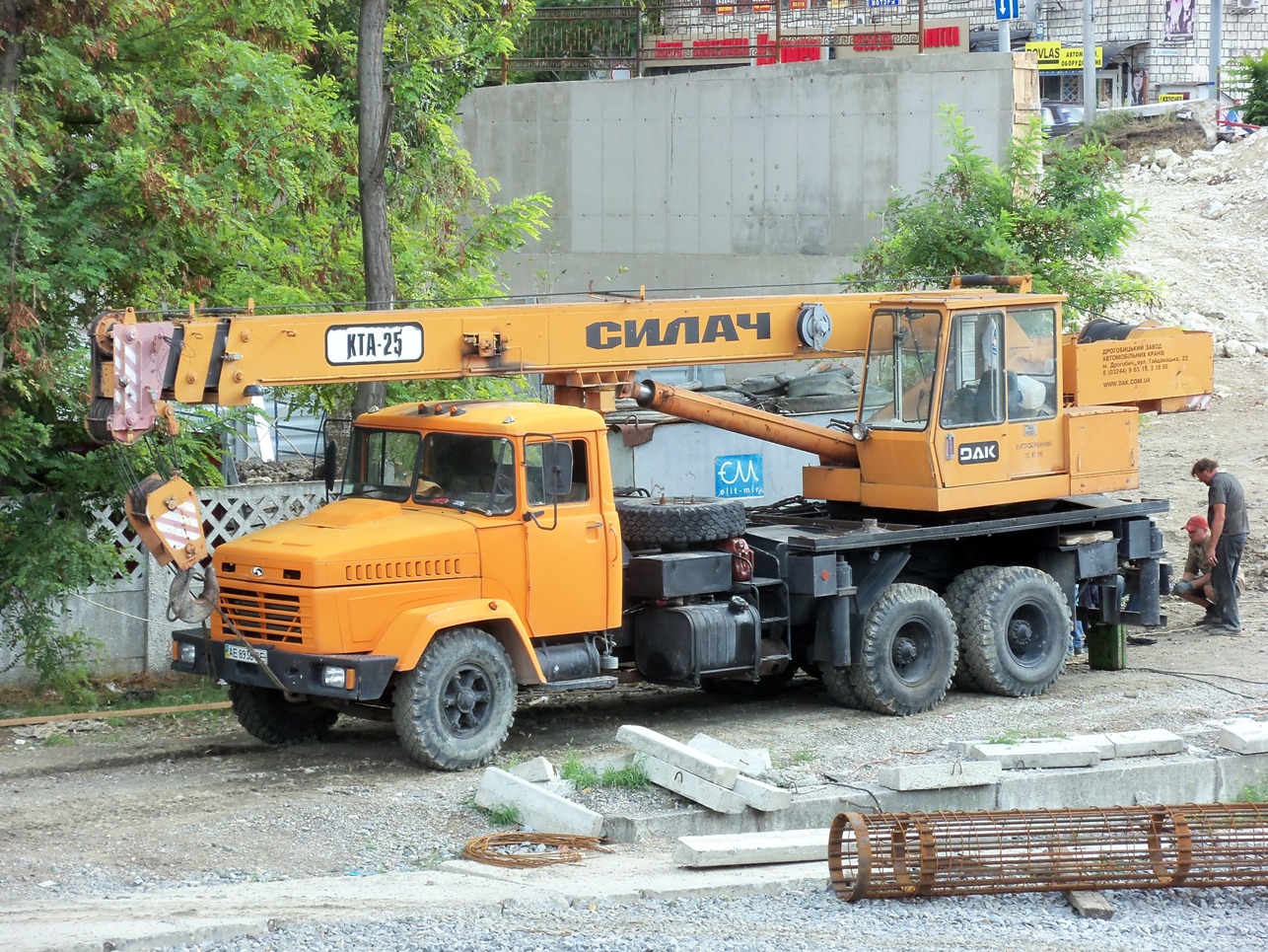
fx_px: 4836
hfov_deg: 14.9
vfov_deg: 11.2
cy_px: 476
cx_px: 634
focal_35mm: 132
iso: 80
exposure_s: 1/80
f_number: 4.7
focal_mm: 23.7
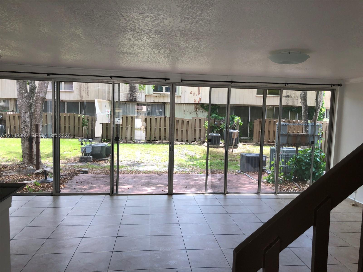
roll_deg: -1.5
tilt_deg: -5.0
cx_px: 182
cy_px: 136
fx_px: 294
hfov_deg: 63.4
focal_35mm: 28
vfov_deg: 49.7
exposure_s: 1/120
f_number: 1.8
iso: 25
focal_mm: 4
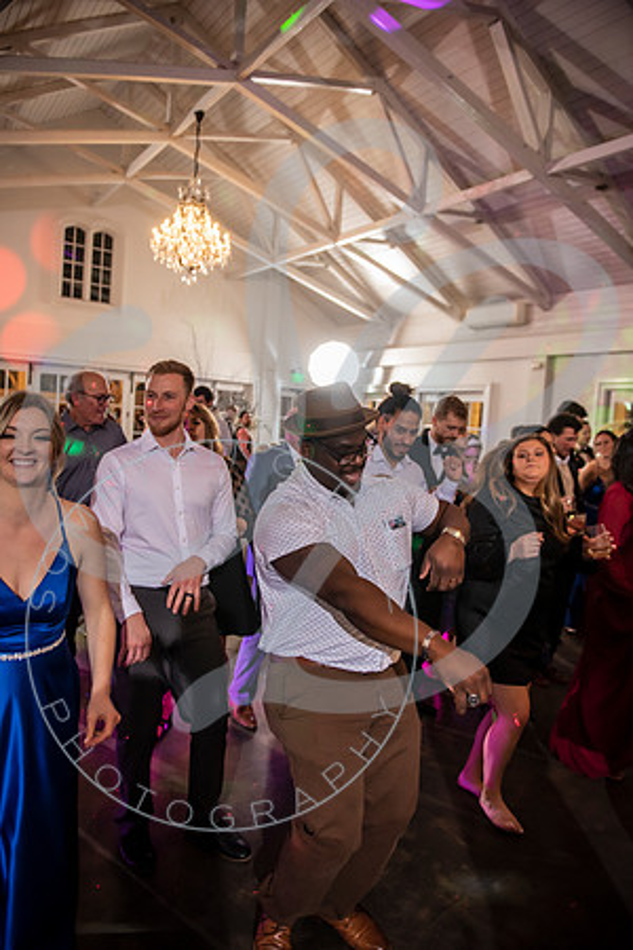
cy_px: 475
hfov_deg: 53.1
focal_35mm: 24
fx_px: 633
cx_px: 316
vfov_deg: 73.7
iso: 1600
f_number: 2.8
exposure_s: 1/125
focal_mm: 24
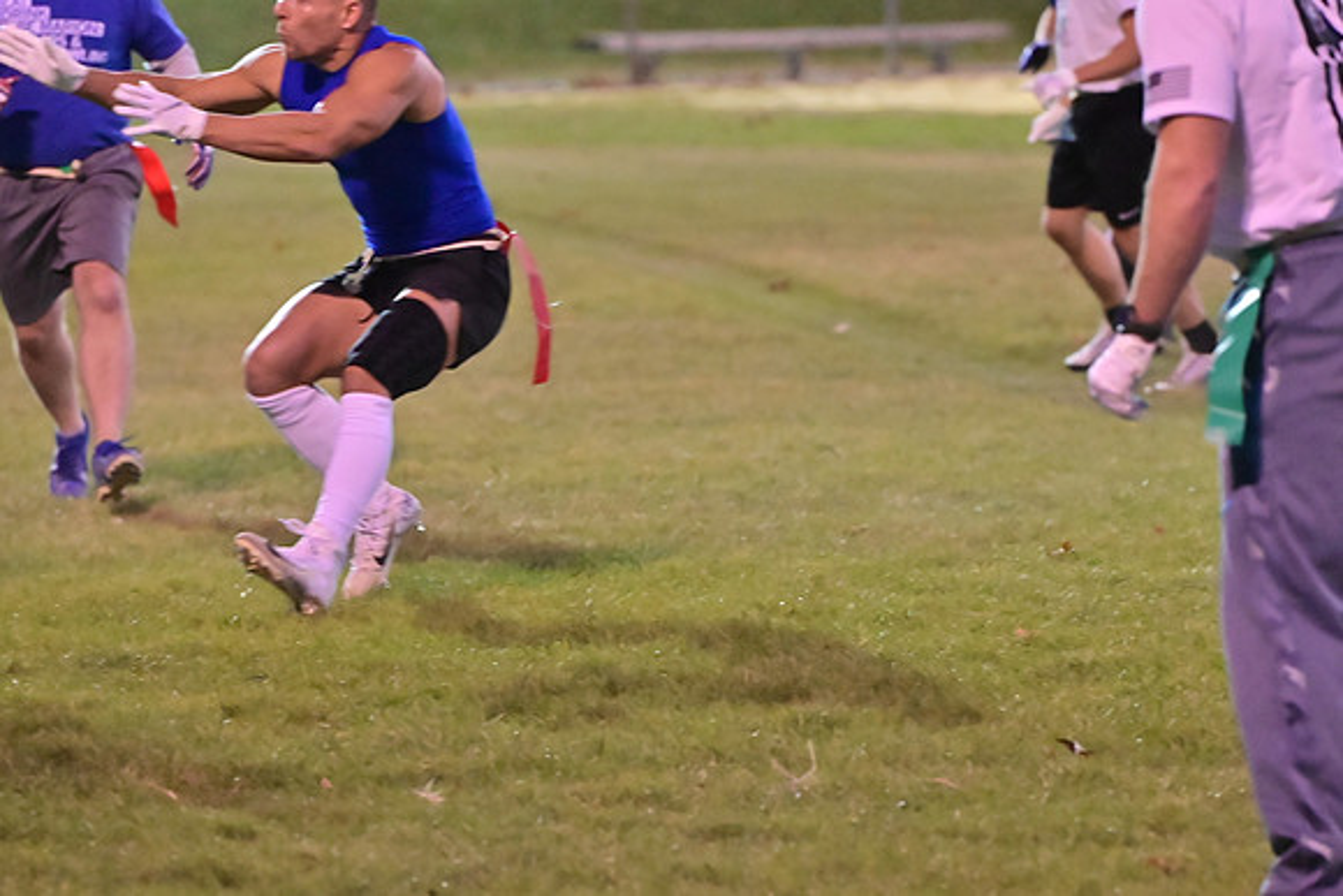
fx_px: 10074
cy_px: 448
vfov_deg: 5.1
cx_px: 672
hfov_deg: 7.6
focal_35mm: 270
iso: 6400
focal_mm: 180
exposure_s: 1/500
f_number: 4
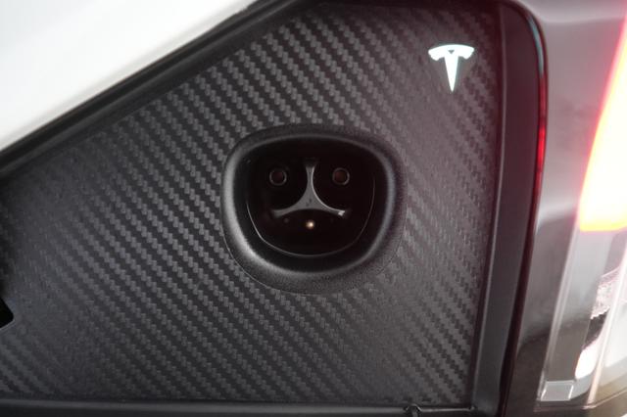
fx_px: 470
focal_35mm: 27
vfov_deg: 47.9
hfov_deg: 67.4
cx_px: 314
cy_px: 208
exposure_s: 1/60
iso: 4000
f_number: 2.8
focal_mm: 27
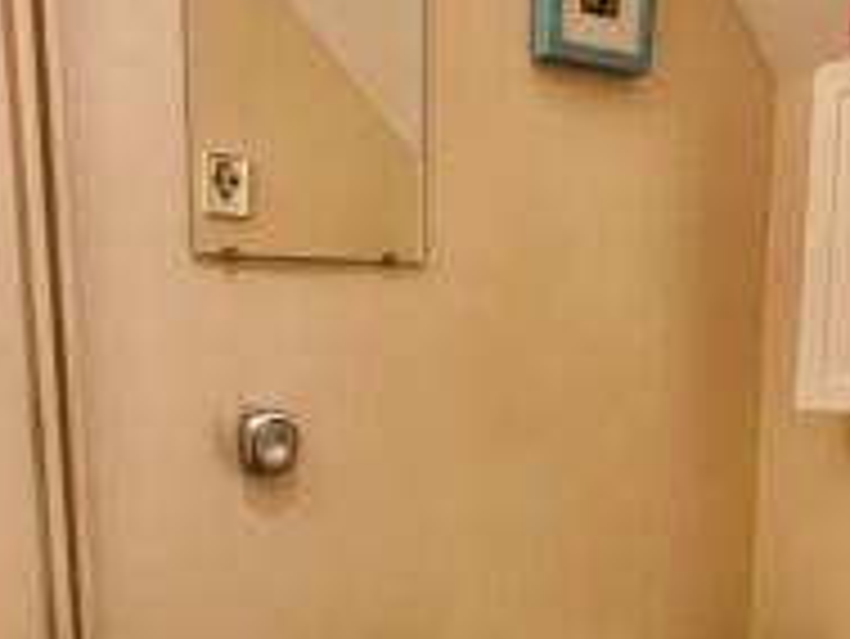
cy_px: 511
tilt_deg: -9.3
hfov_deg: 46.7
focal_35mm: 40
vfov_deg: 34.9
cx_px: 398
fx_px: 983
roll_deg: -0.1
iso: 250
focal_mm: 1.57
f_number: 1.8
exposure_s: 1/50
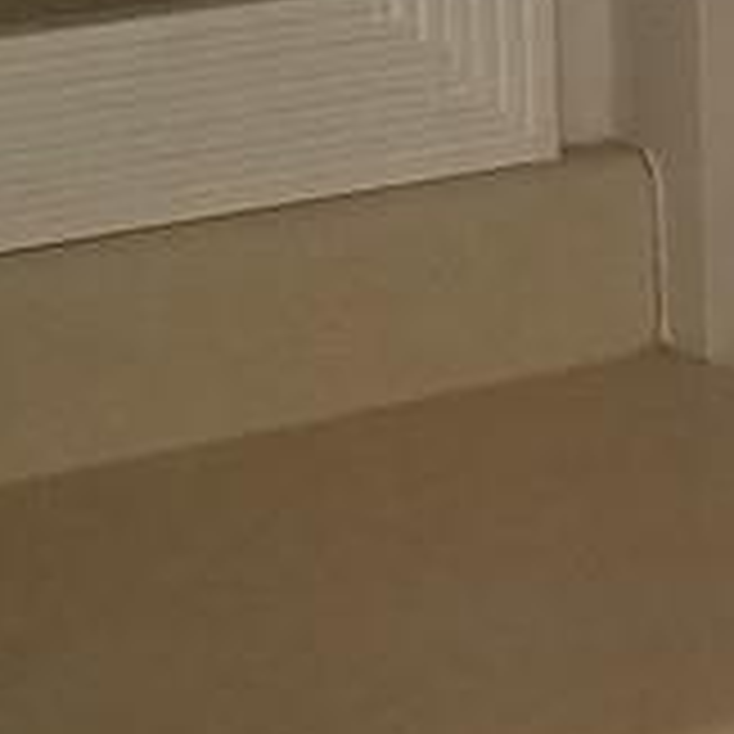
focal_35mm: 225
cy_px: -176
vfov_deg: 7.7
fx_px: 5398
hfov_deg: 6.6
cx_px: 2621
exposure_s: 1/60
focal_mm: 4.25
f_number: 1.7
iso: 100
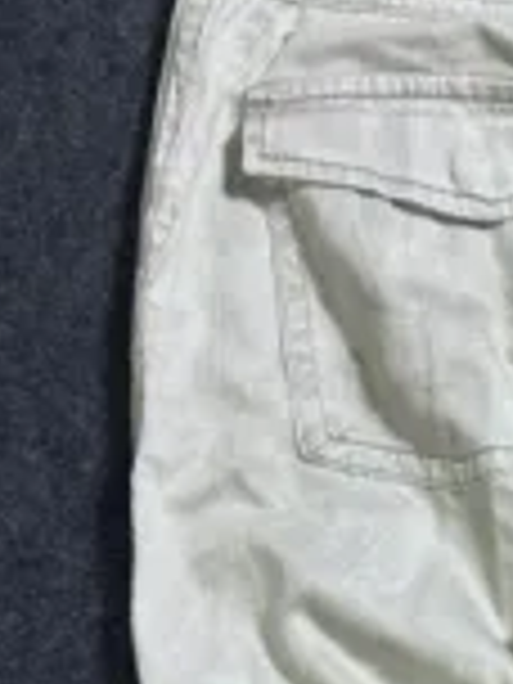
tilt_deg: -59.3
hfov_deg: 15.3
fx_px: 1798
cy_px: 898
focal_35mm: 91
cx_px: 702
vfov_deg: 19.8
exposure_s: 1/50
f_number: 1.5
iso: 125
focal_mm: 5.7
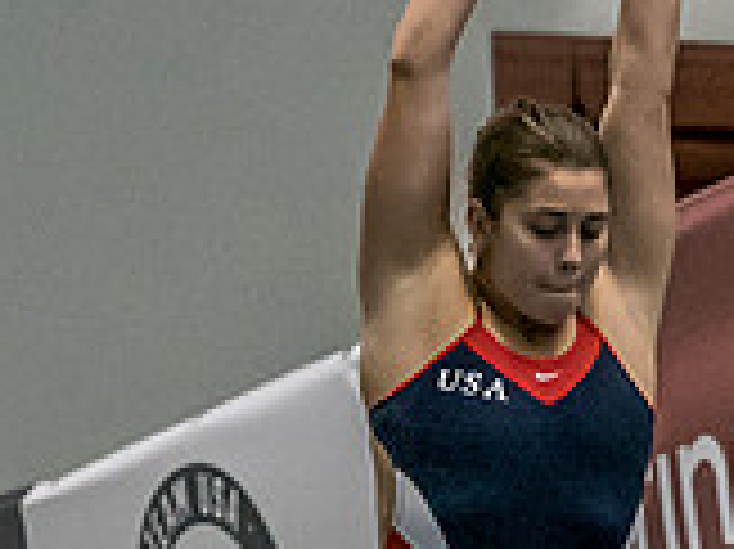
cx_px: 554
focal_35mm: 677
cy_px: 475
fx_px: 14345
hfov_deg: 2.9
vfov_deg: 2.2
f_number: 2.8
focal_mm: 79
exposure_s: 1/1600
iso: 4000
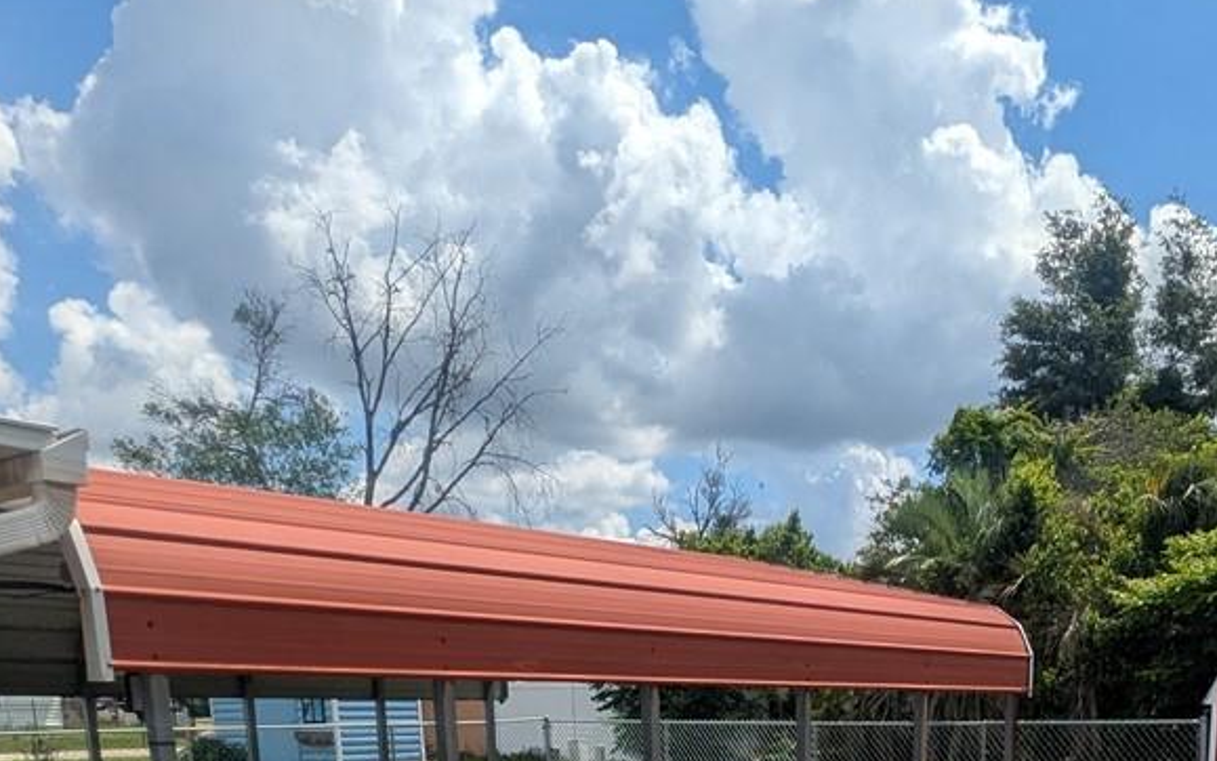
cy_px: 1034
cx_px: 819
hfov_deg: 47.4
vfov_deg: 25.9
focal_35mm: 41
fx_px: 1360
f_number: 2.2
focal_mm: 1.83
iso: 46
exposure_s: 1/3106
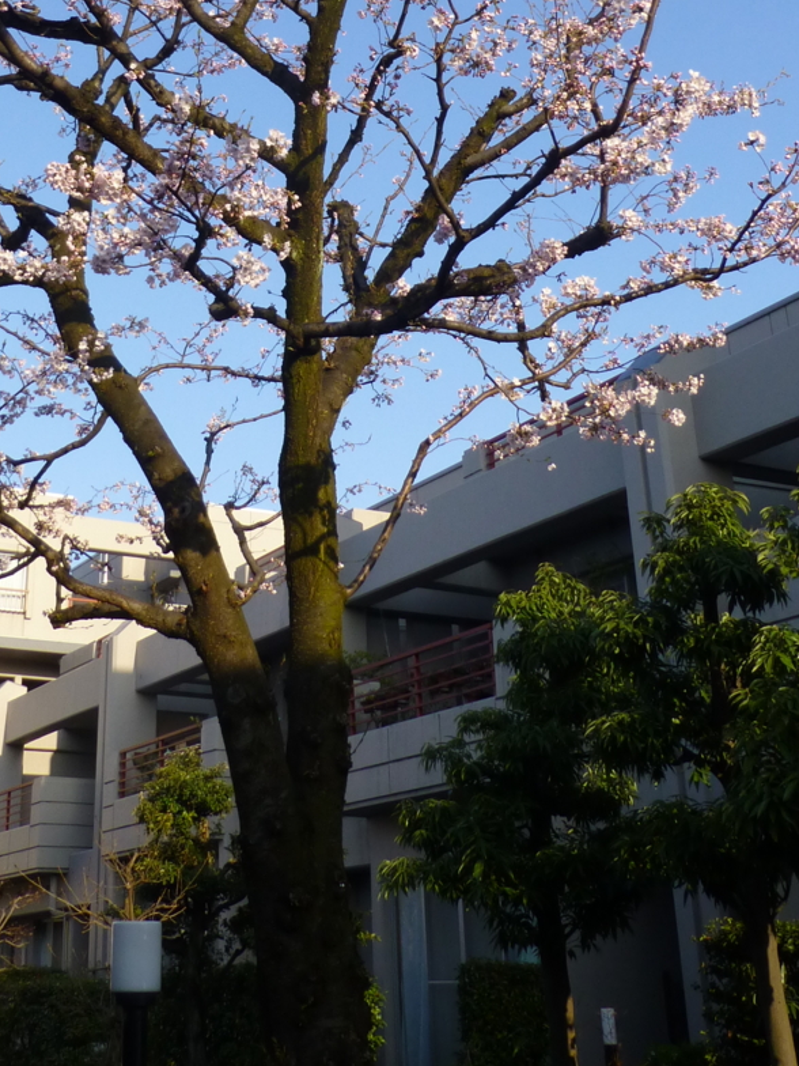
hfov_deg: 29.5
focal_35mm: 49
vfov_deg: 37.2
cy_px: 174
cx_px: 272
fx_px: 1508
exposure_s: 1/400
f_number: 4
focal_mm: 4.3
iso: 100
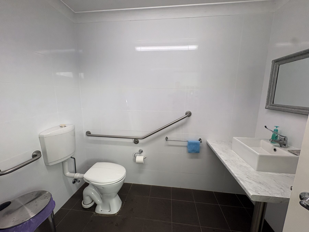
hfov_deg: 102.1
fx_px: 125
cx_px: 154
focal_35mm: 14
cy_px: 116
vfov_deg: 85.7
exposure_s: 1/100
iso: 160
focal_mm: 2.22
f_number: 2.2
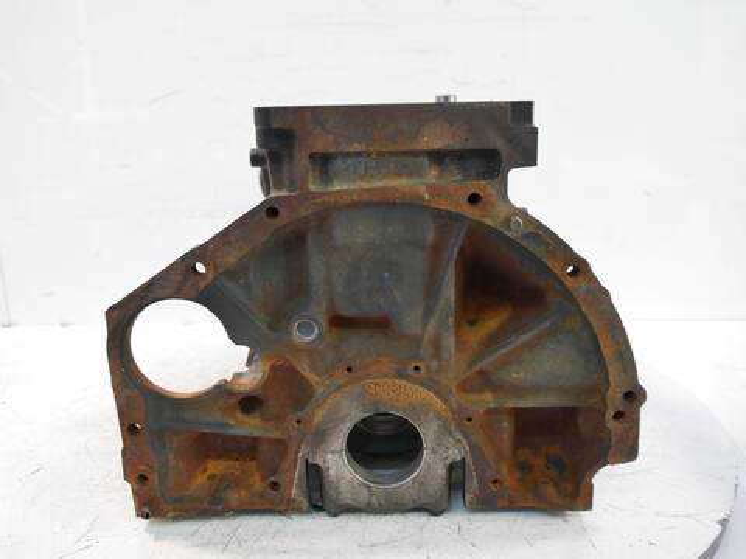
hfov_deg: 56.8
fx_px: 690
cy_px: 280
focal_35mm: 32
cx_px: 373
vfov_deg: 44.2
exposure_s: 1/60
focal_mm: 16
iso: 1000
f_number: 3.8
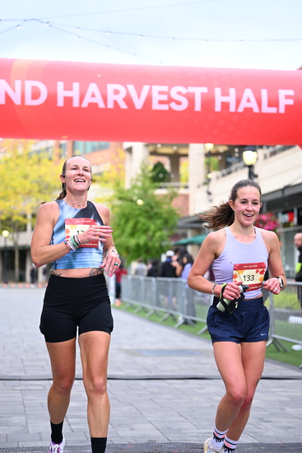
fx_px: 880
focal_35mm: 70
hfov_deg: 19.5
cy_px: 226
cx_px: 151
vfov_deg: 28.8
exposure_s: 1/1600
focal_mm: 70
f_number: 2.8
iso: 1000
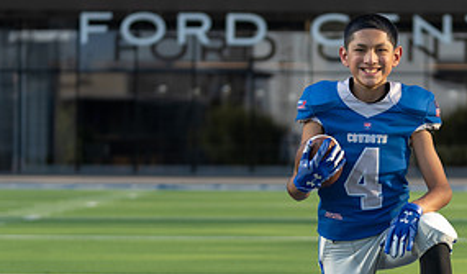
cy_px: 181
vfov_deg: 8.3
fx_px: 1889
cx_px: 378
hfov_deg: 14.0
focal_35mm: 151
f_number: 2.8
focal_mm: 71
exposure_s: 1/640
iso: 100
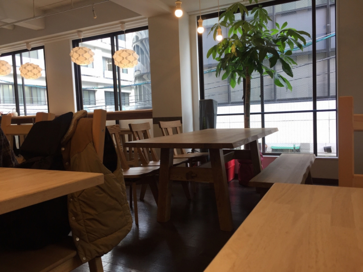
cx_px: 182
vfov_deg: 48.2
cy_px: 136
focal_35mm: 29
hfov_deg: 61.7
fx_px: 304
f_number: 2.2
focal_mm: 4.15
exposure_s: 1/120
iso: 40
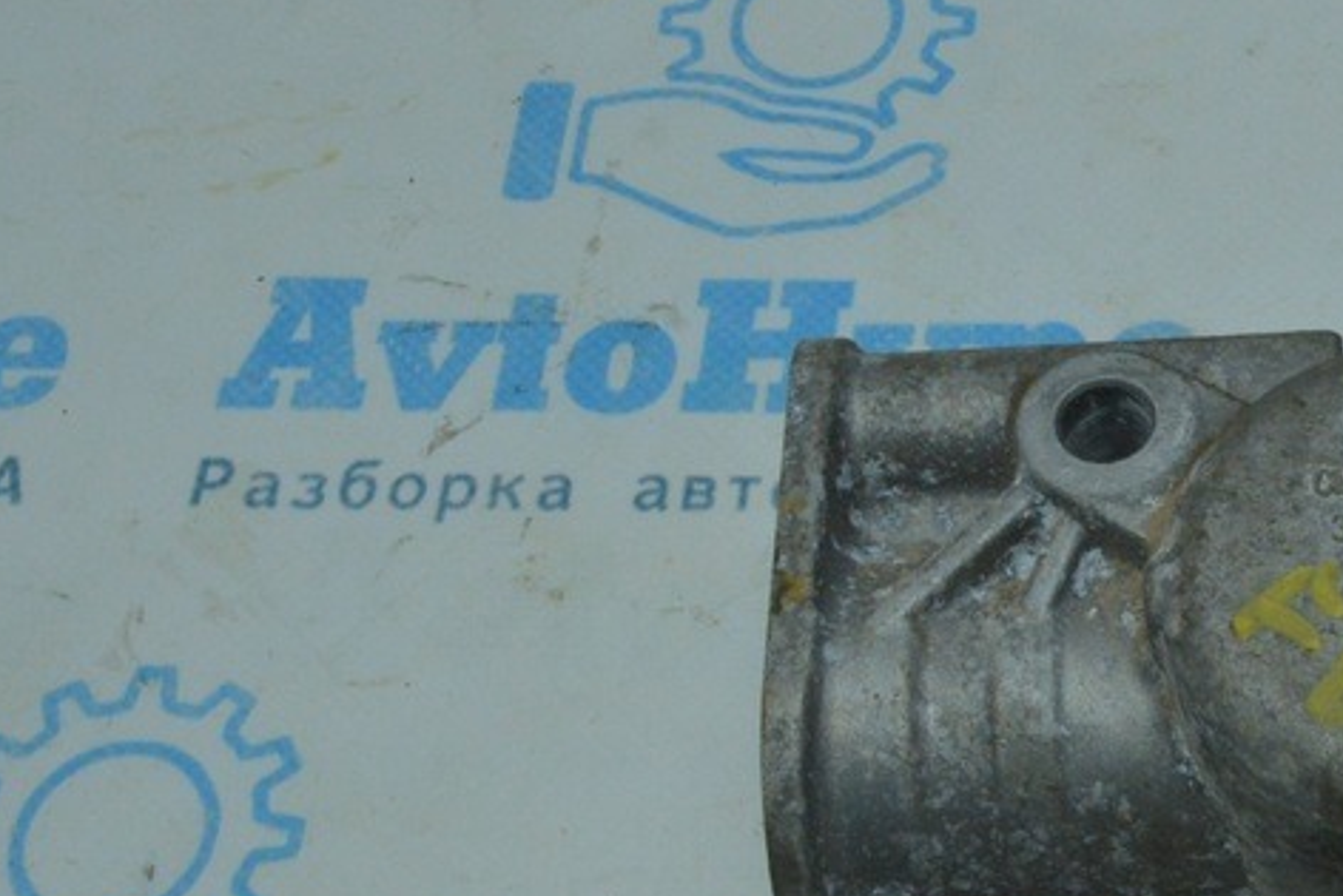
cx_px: 1332
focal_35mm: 65
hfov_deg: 29.0
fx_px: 2425
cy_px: 673
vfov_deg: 20.8
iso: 1600
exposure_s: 1/30
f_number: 22
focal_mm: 20
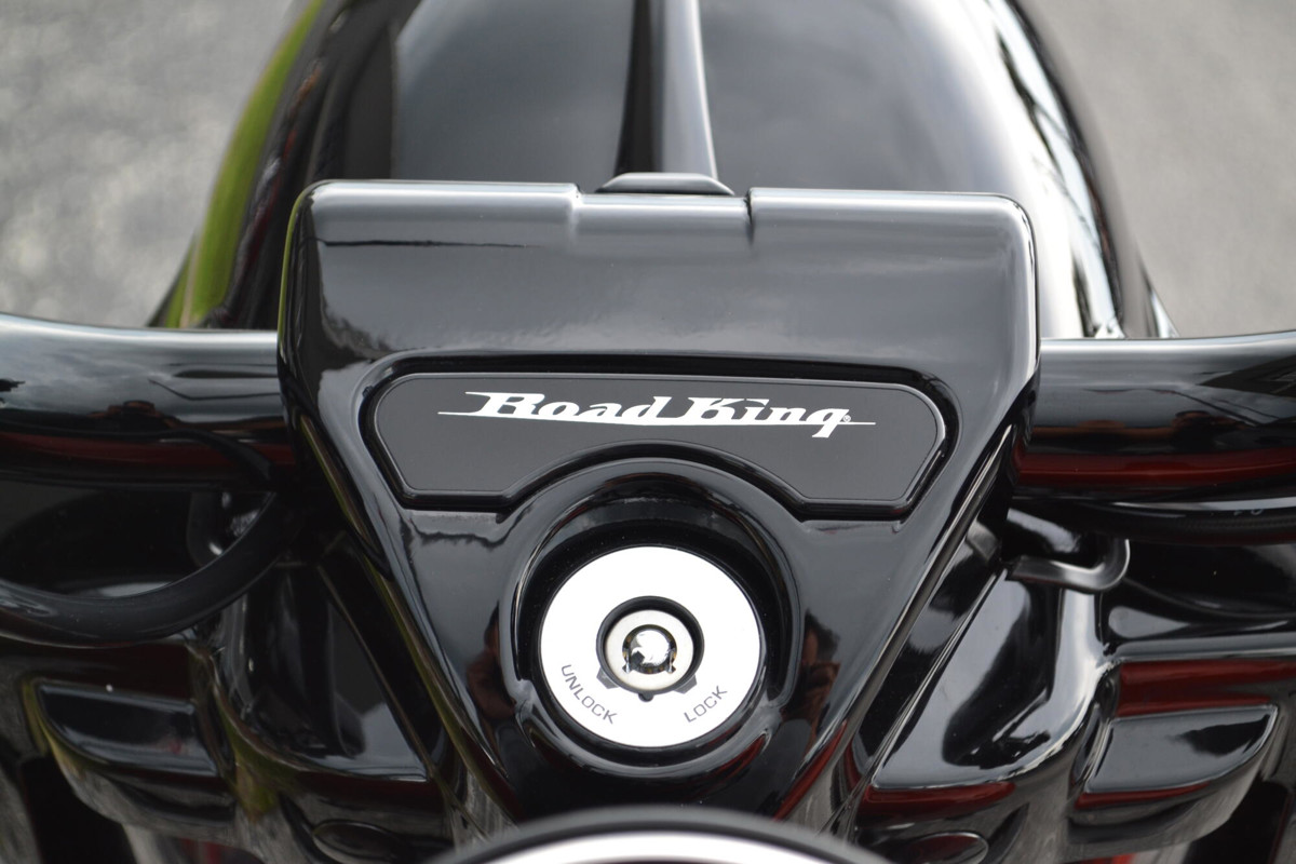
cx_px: 648
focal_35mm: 82
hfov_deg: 24.6
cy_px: 432
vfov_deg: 16.6
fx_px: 2970
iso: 400
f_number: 5.6
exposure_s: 1/125
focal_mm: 55
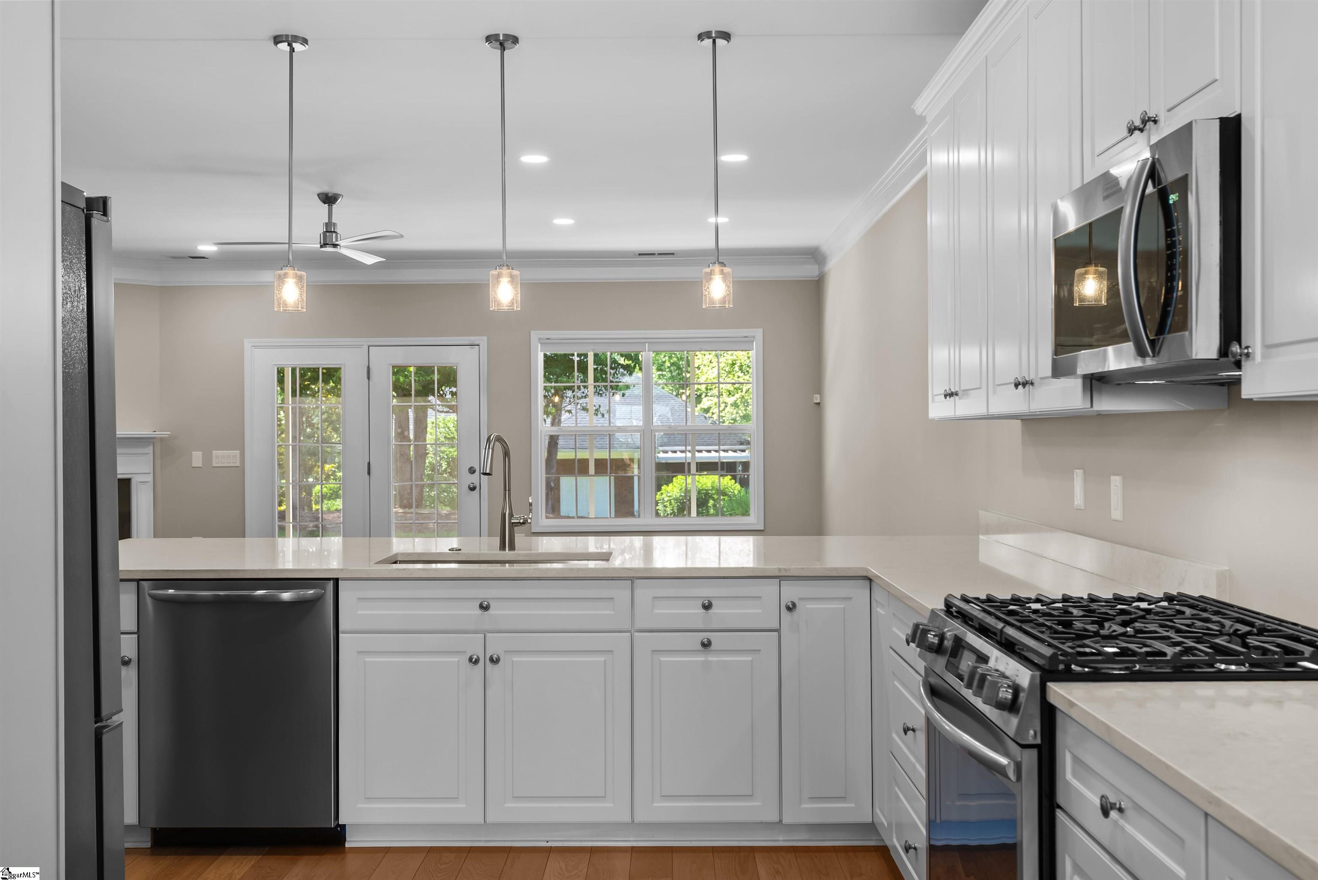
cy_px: 440
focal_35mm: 34
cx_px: 659
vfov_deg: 38.9
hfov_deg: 55.8
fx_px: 1245
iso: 200
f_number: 8
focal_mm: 34
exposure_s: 1/6
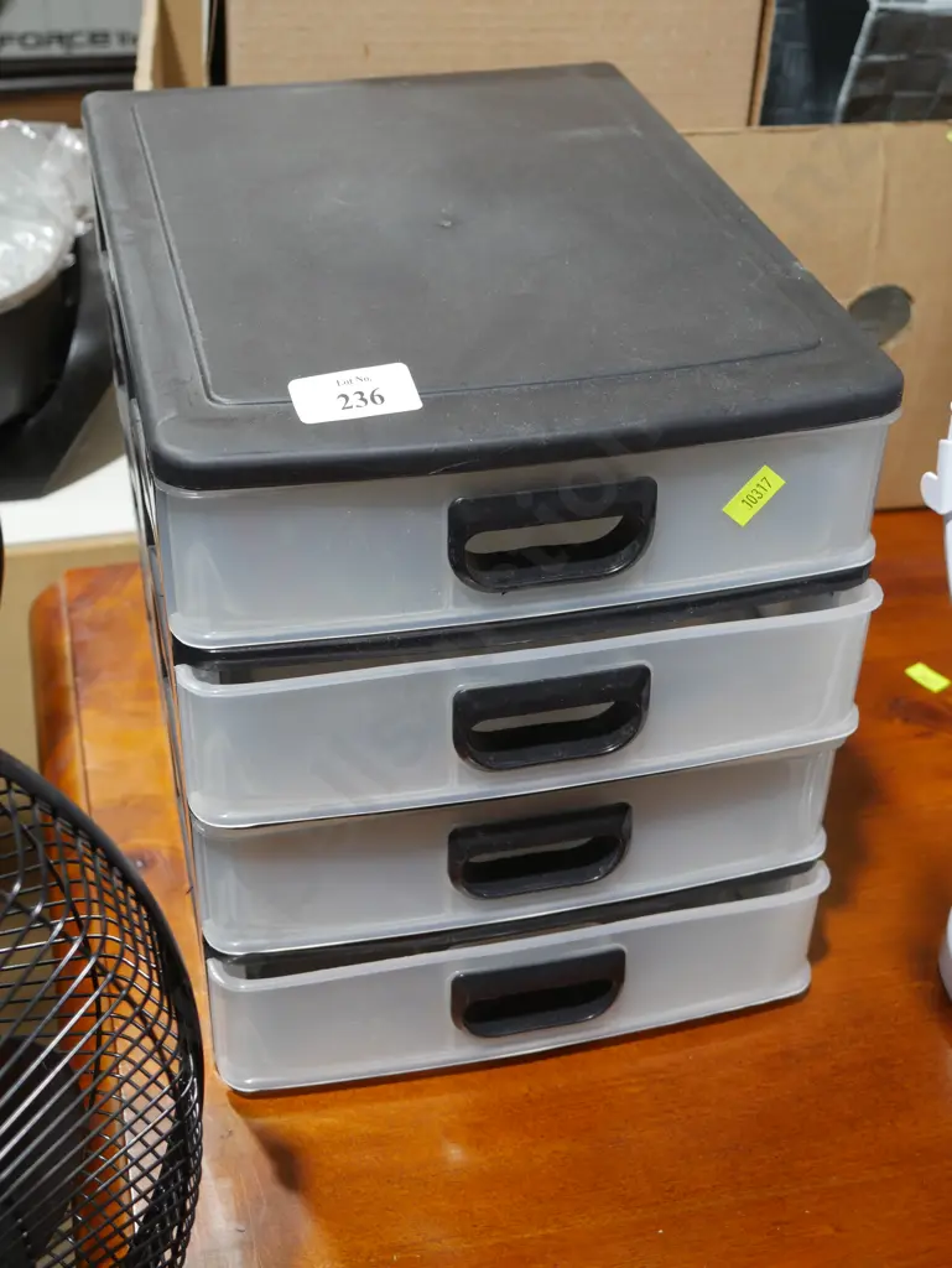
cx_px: 476
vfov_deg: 39.6
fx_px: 1759
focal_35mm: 48
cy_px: 634
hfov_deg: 30.3
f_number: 5.2
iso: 500
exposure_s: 1/60
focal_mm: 24
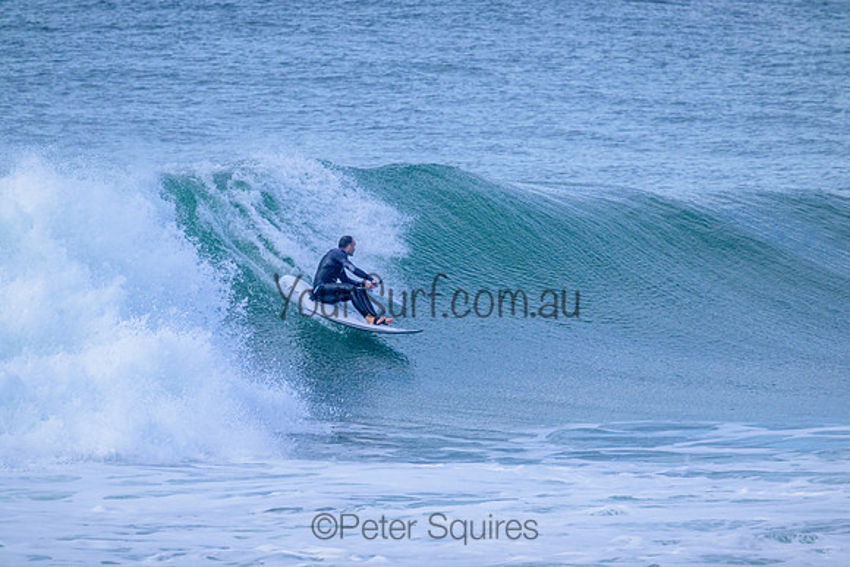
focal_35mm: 800
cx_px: 425
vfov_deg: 1.7
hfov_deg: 2.6
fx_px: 18892
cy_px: 284
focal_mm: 800
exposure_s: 1/2000
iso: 2500
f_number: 11
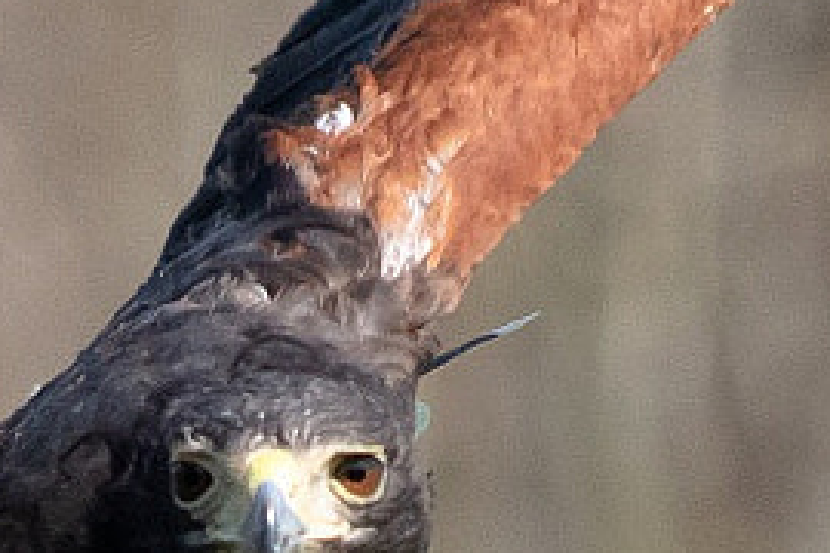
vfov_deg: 0.6
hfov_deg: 0.8
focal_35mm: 2491
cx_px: 154
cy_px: 710
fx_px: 57427
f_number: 10
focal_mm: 280
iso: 2000
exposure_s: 1/2000
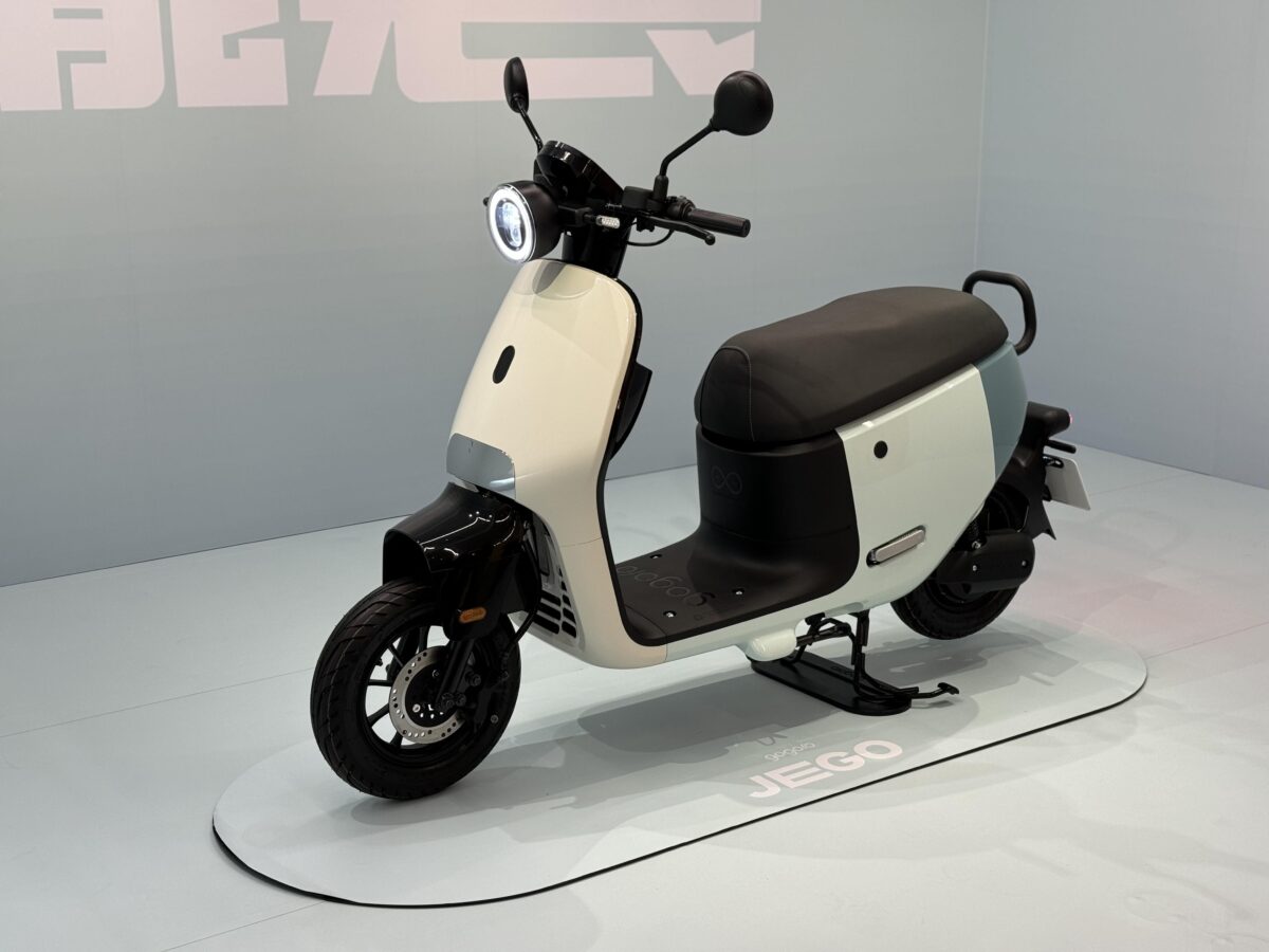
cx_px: 634
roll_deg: +0.5
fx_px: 1760
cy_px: 476
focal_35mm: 48
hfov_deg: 39.7
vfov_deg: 30.3
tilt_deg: -13.8
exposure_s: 1/60
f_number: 1.78
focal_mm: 6.76
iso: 80
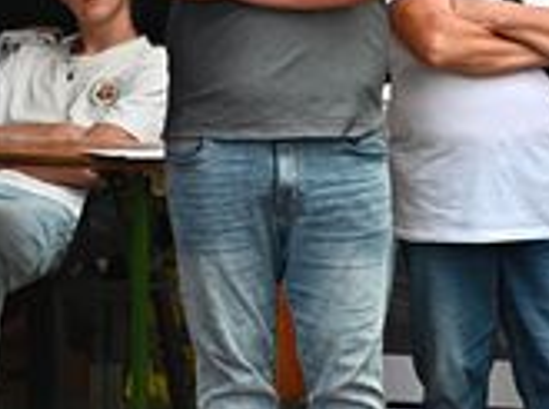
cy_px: -20
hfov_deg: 3.8
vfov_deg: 2.8
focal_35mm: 526
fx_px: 8324
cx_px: 413
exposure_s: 1/320
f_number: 4.5
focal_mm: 200
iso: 1600
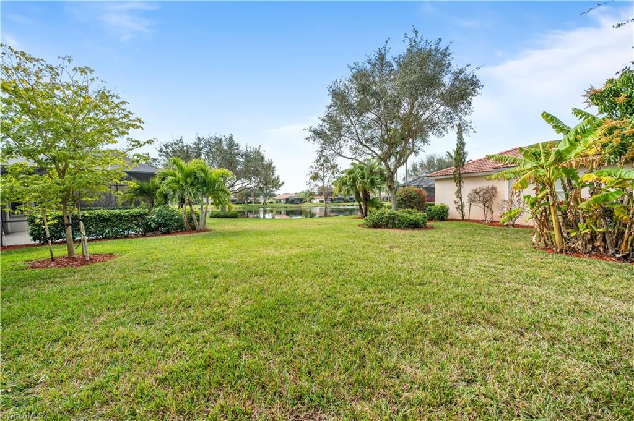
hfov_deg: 108.4
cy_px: 210
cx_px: 317
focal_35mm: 13
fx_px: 229
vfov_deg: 85.3
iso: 400
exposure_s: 1/100
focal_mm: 13
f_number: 6.3
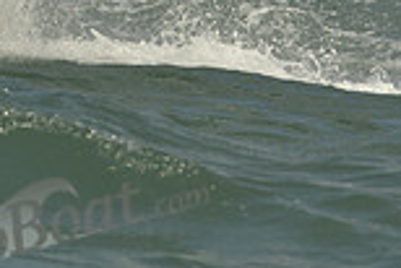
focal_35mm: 751
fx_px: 8373
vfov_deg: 1.8
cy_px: -131
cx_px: -289
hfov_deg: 2.7
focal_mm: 200
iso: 280
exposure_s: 1/1250
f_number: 10
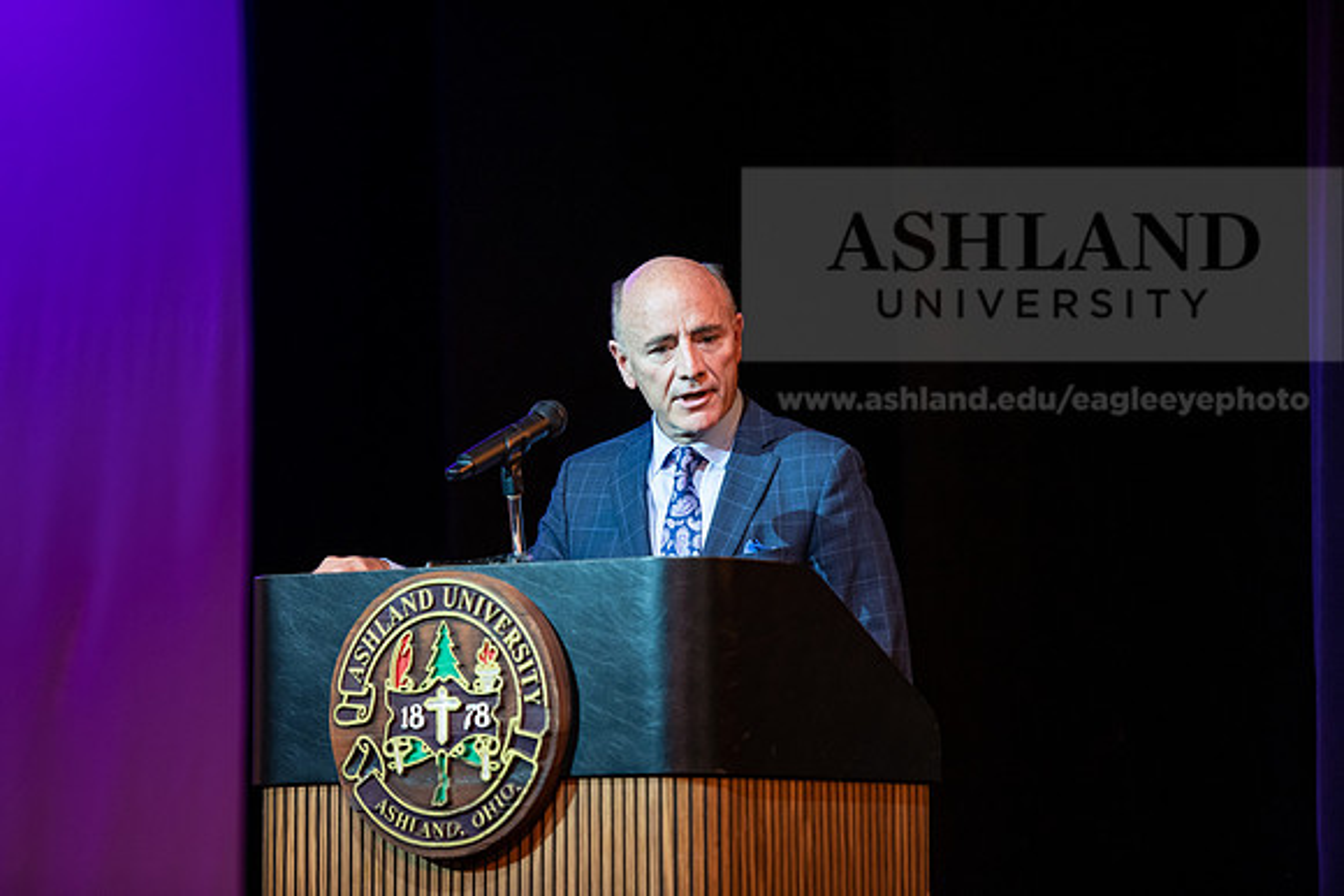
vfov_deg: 8.3
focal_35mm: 165
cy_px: 448
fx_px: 6161
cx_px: 672
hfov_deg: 12.4
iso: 1600
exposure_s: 1/200
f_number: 3.2
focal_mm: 165
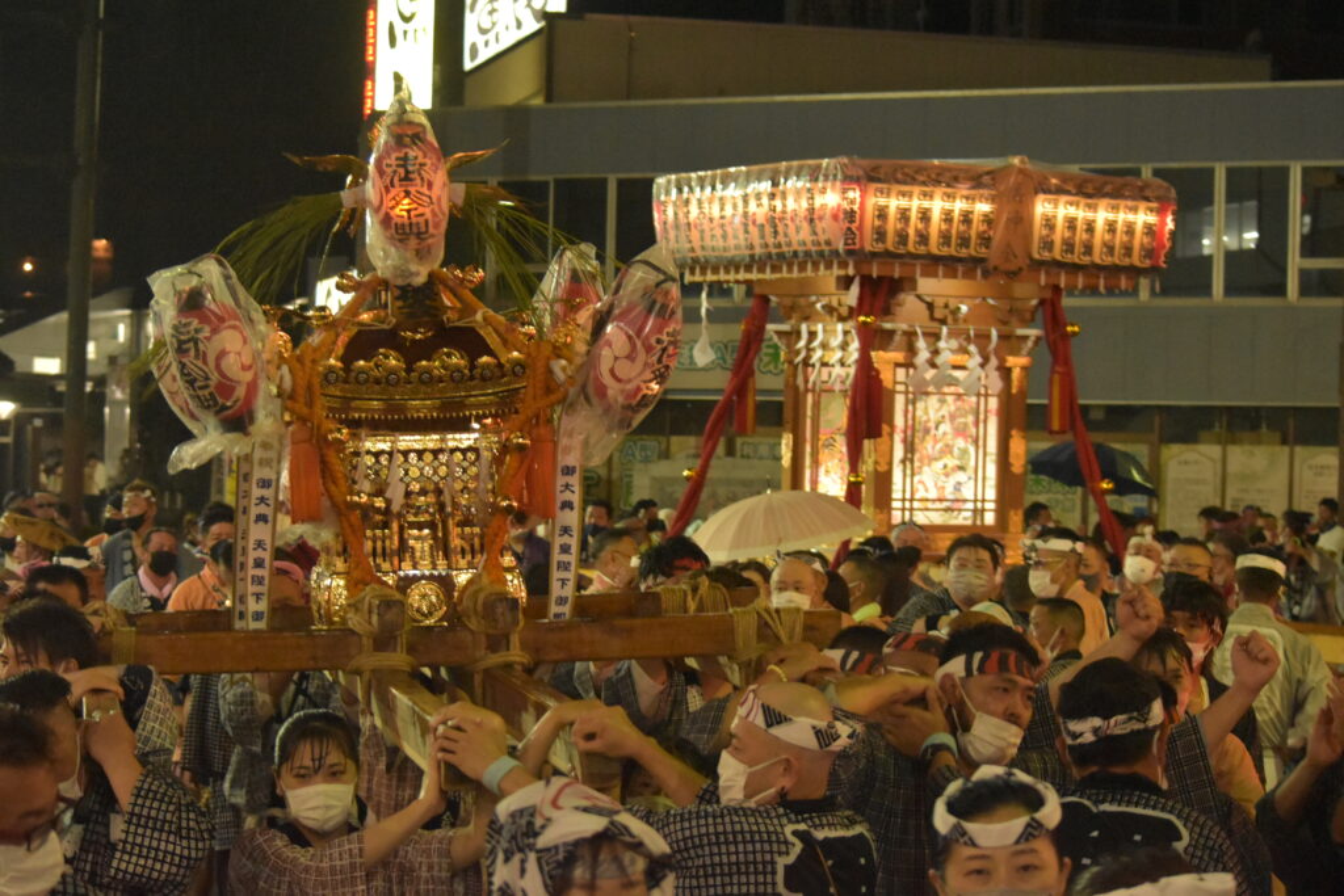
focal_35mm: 82
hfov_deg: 24.6
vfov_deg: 16.6
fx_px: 3080
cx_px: 672
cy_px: 448
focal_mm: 55
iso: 5000
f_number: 4.5
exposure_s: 1/100
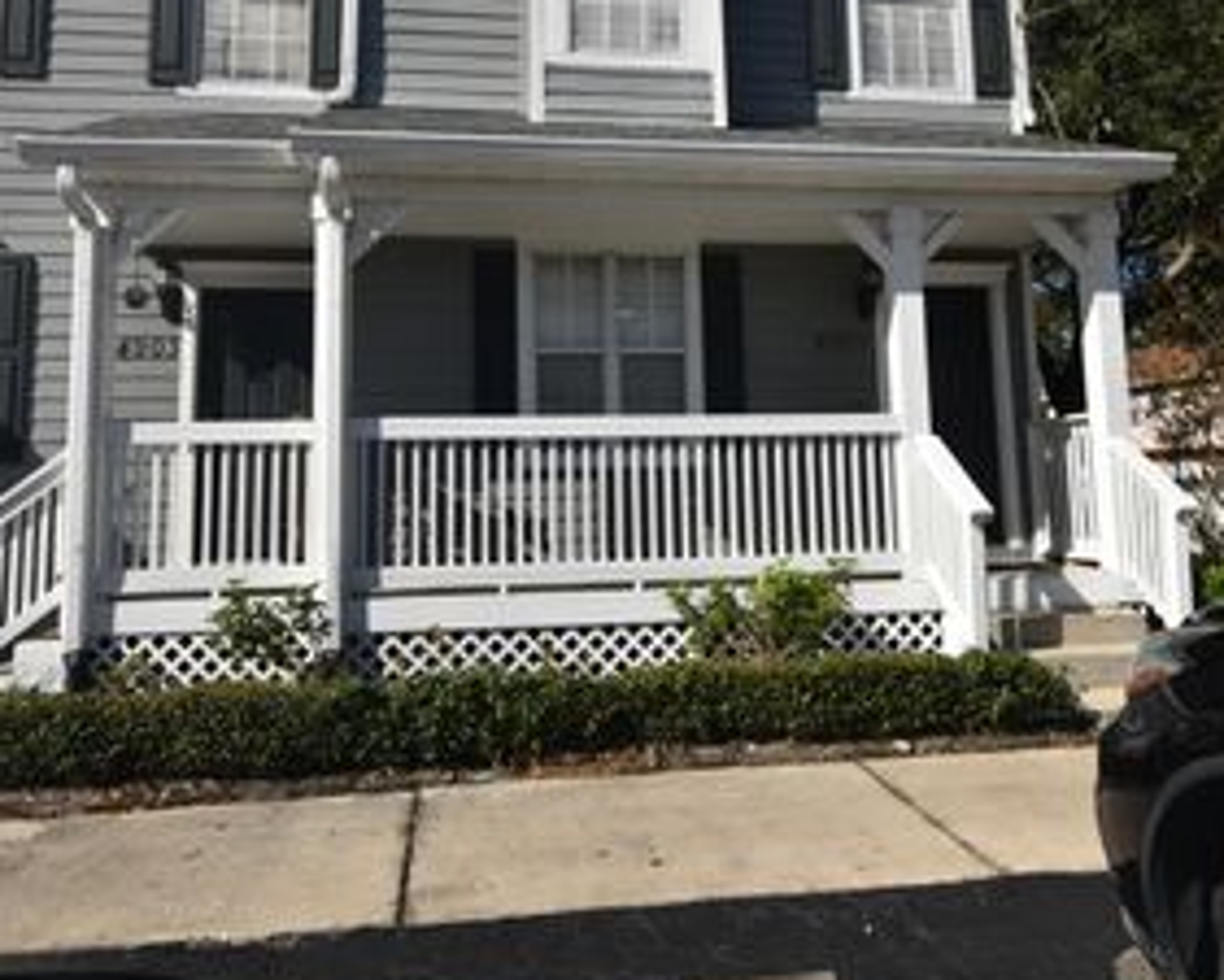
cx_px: 588
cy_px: 377
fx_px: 906
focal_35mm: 25
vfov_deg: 56.2
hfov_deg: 68.1
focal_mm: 10
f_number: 10
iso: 100
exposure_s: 1/200
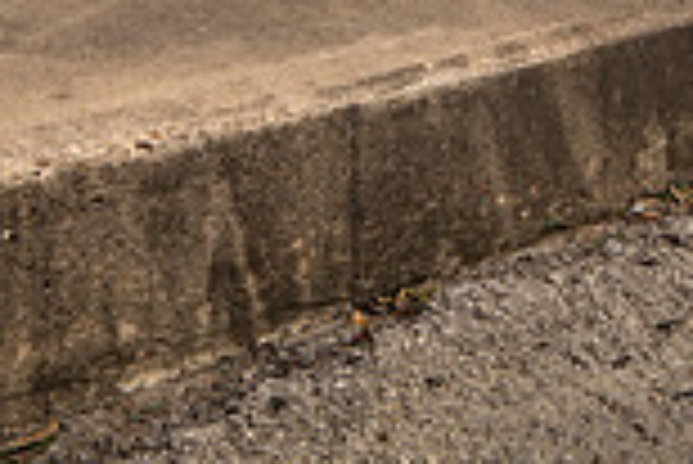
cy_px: -541
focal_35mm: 79
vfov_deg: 13.9
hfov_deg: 25.6
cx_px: 356
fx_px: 1522
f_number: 11
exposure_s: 1/250
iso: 125
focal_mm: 27
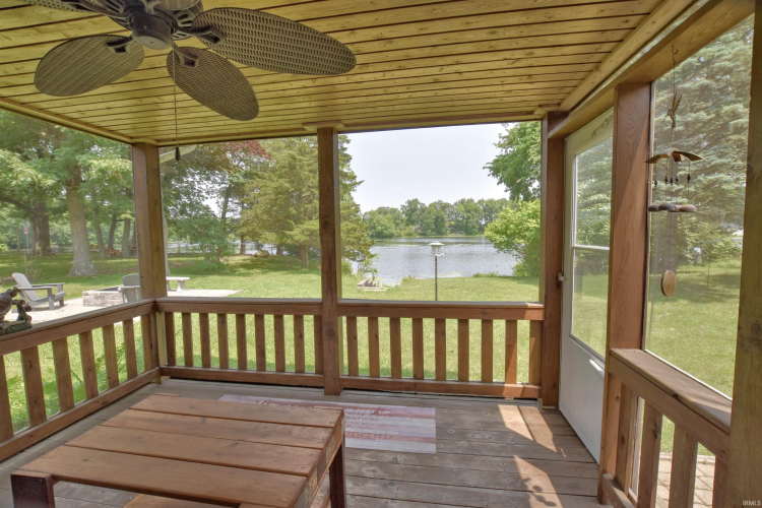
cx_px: 381
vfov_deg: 77.3
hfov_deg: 100.4
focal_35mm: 15
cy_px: 254
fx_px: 317
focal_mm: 10
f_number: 6.3
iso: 200
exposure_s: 1/250
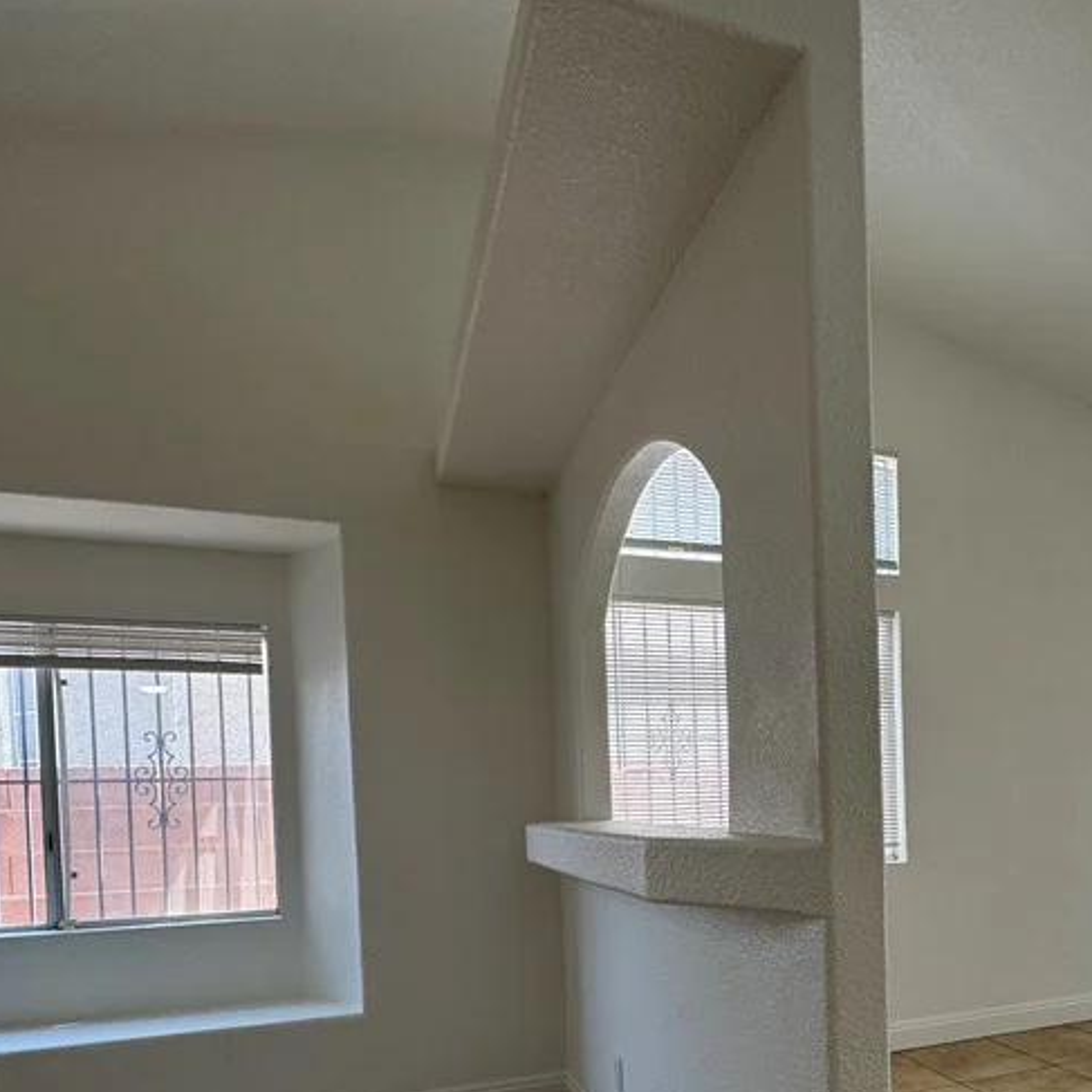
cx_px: 776
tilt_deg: -2.0
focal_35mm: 26
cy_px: 821
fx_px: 928
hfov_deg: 58.7
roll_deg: +2.3
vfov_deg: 57.8
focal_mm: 2.22
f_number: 2.2
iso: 80
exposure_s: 1/120
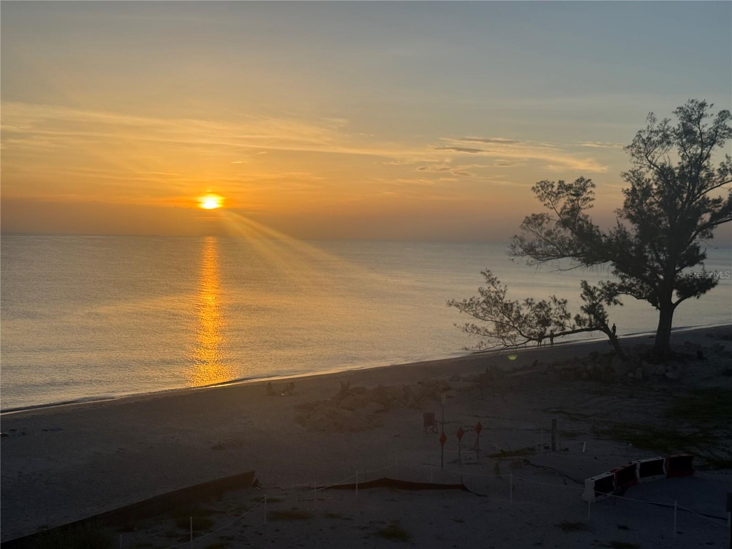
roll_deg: -1.1
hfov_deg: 39.7
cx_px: 366
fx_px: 1015
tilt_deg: -2.4
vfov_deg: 30.3
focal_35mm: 48
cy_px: 274
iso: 64
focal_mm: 6.76
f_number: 1.78
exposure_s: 1/5208
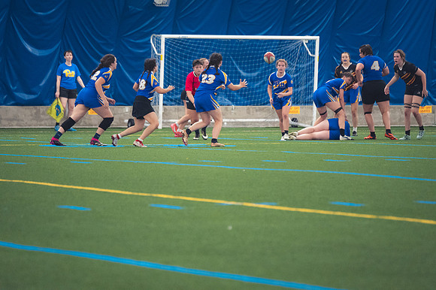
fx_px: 3631
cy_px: 145
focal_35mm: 300
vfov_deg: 4.6
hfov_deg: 6.9
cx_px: 218
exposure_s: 1/320
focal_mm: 200
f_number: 2.8
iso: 4000
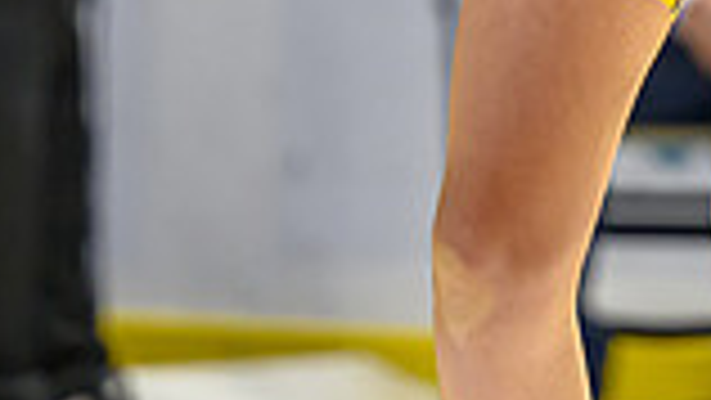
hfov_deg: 2.7
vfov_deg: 1.5
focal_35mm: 792
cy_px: -620
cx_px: 783
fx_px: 14937
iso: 4000
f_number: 2.8
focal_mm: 160
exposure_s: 1/800
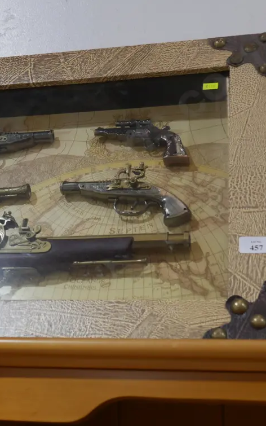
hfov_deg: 18.7
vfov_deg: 29.8
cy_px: 212
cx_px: 48
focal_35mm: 69
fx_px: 800
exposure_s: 1/60
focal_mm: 24
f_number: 5.2
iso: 1000
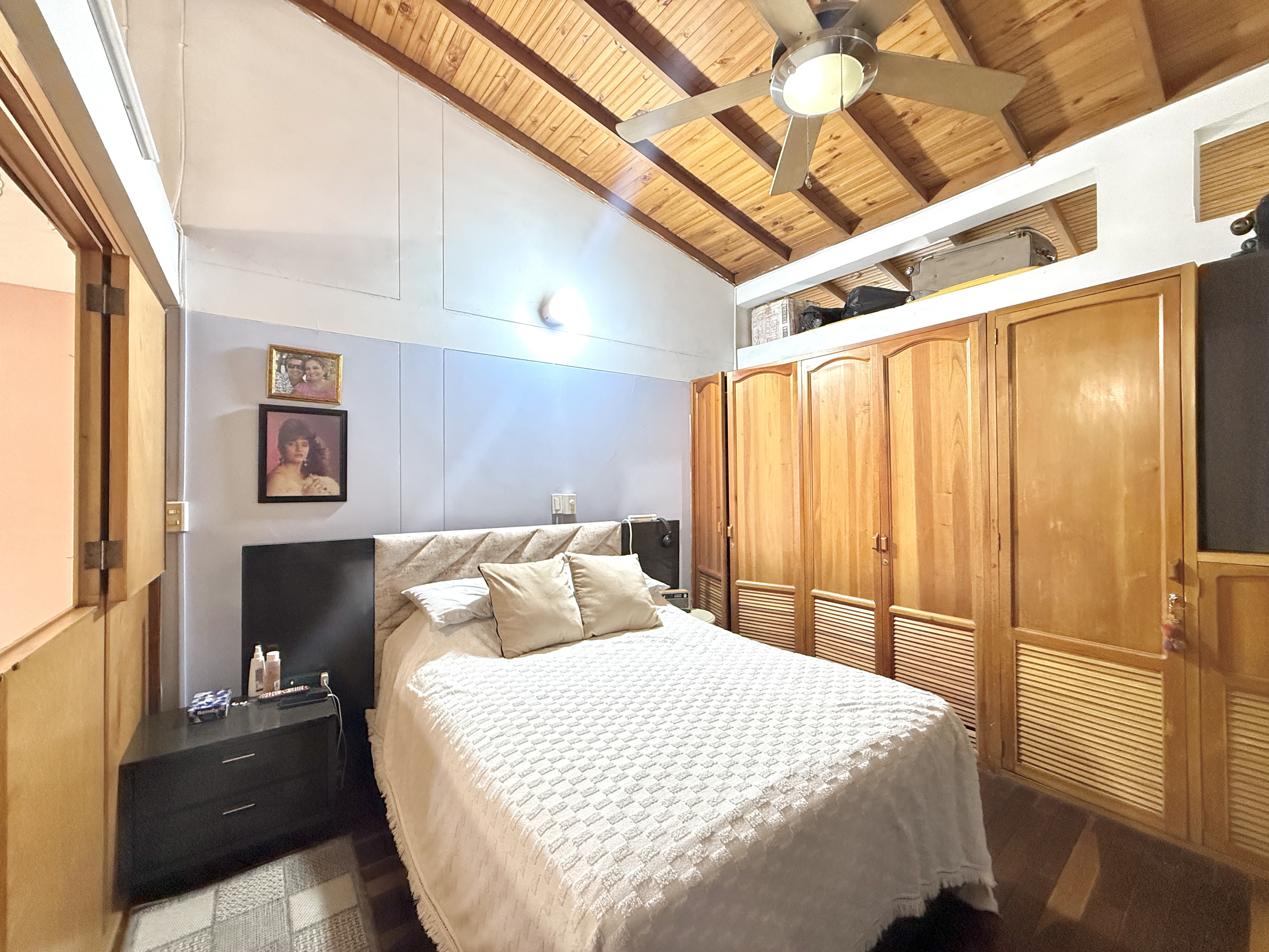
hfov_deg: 102.1
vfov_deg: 85.7
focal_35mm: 14
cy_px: 476
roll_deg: +0.4
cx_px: 634
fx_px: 513
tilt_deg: +0.6
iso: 640
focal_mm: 2.22
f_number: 2.2
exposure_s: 1/60
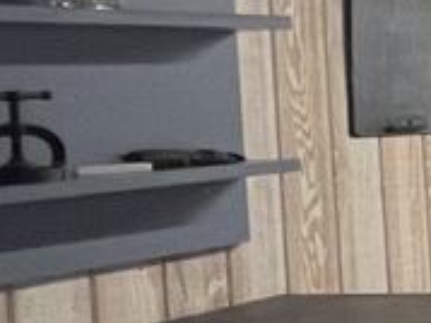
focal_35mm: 87
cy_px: 99
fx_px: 1083
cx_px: 1134
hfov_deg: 13.3
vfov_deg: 16.9
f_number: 1.8
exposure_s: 1/50
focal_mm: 1.57
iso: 250
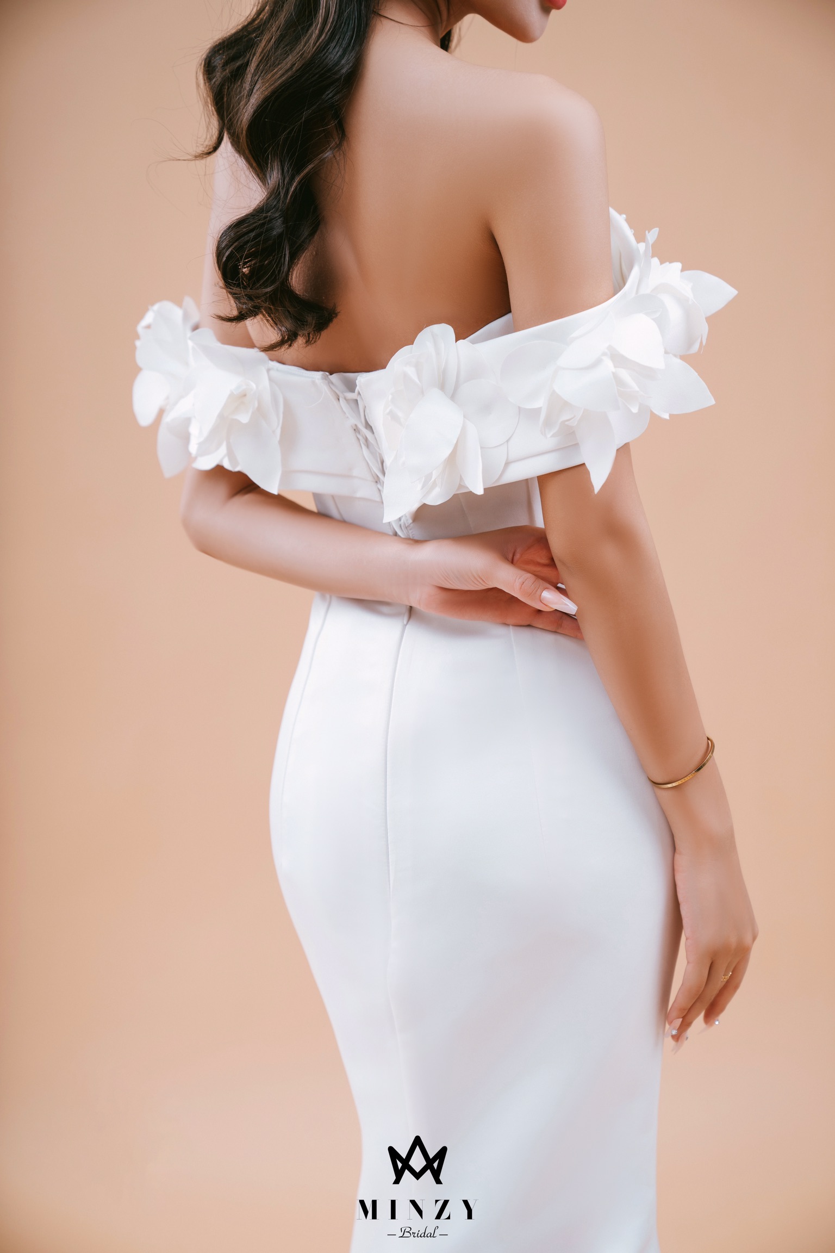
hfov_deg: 19.5
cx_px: 418
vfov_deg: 28.8
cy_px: 626
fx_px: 2435
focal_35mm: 70
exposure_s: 1/160
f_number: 3.2
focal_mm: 70
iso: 200
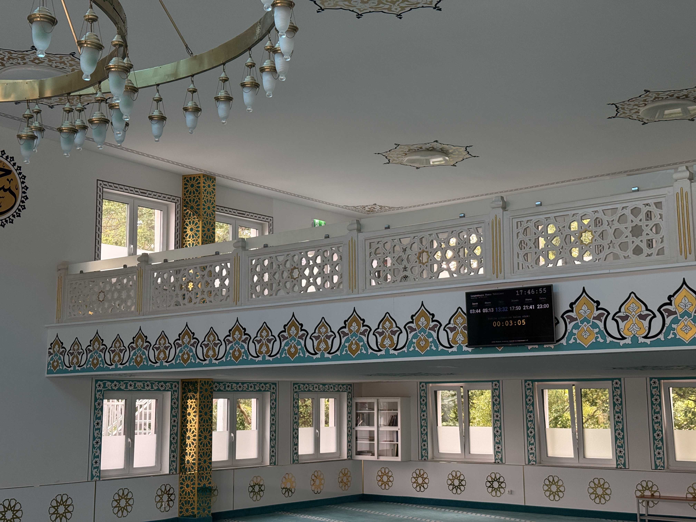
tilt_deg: +8.5
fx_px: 965
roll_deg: +0.1
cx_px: 348
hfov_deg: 39.7
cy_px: 261
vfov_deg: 30.3
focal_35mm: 48
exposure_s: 1/165
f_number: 1.78
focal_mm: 6.76
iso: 160
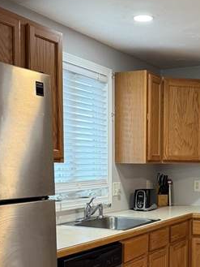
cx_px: 160
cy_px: 209
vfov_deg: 33.5
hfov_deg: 25.7
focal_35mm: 56
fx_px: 431
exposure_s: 1/60
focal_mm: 6.76
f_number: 1.78
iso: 400
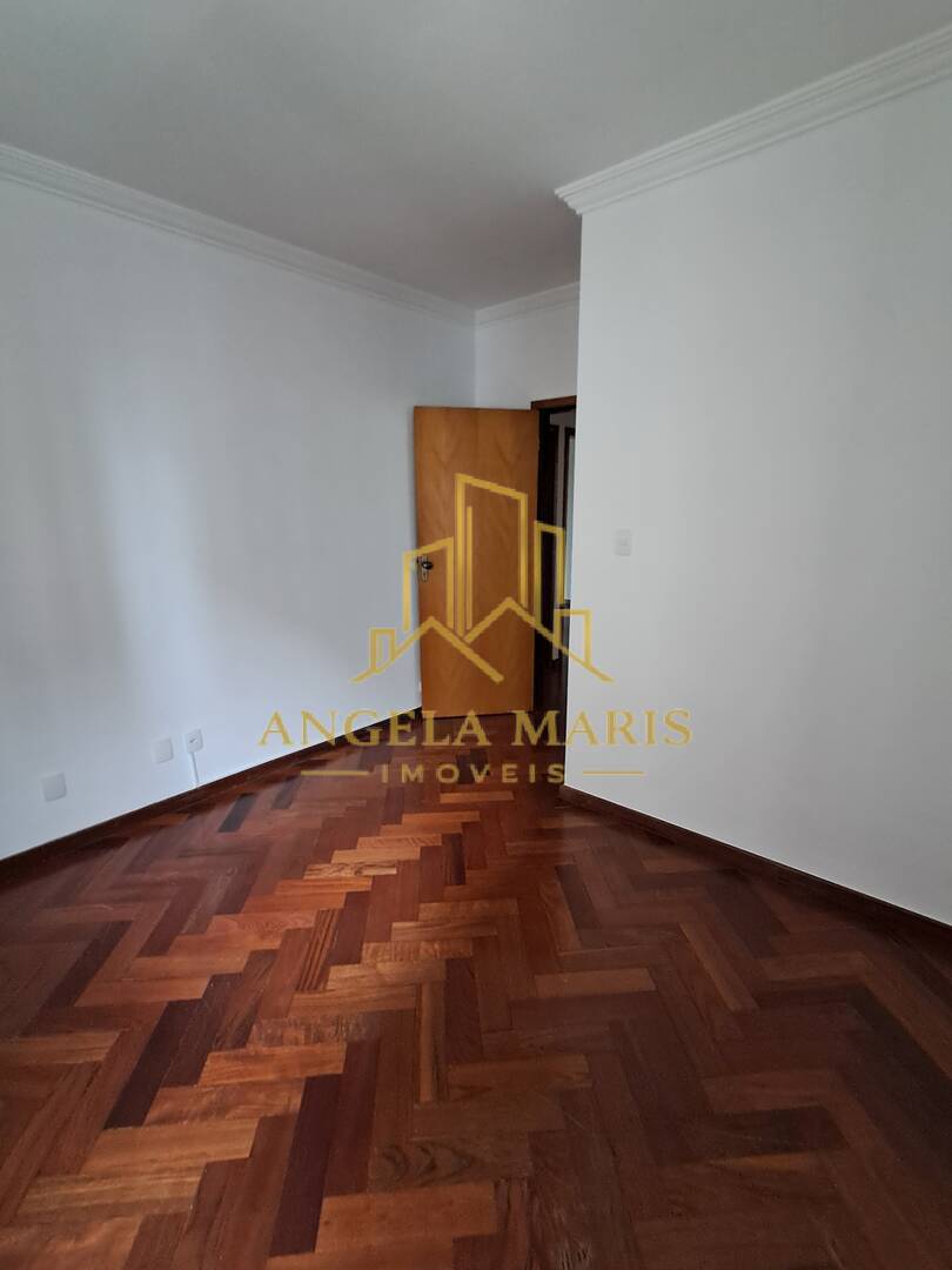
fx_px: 587
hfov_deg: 78.1
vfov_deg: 94.5
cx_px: 476
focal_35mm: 16
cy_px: 635
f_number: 2.2
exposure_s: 1/24
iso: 320
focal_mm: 1.64
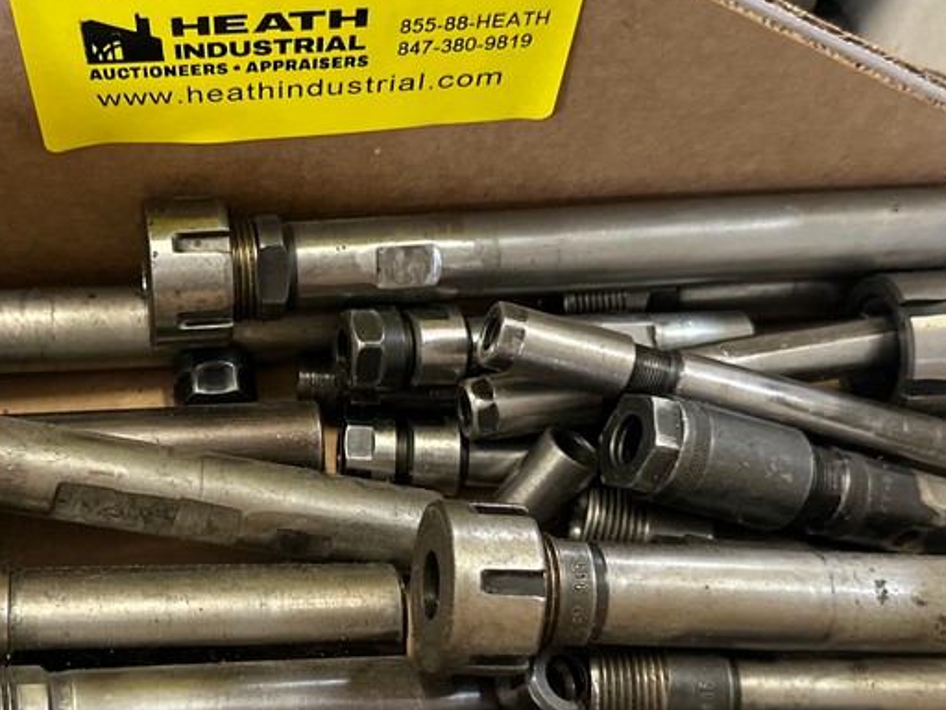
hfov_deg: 38.9
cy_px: 460
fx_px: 1312
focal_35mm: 48
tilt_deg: -64.3
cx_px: 277
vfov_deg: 30.1
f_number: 1.78
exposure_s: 1/60
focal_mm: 6.86
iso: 500
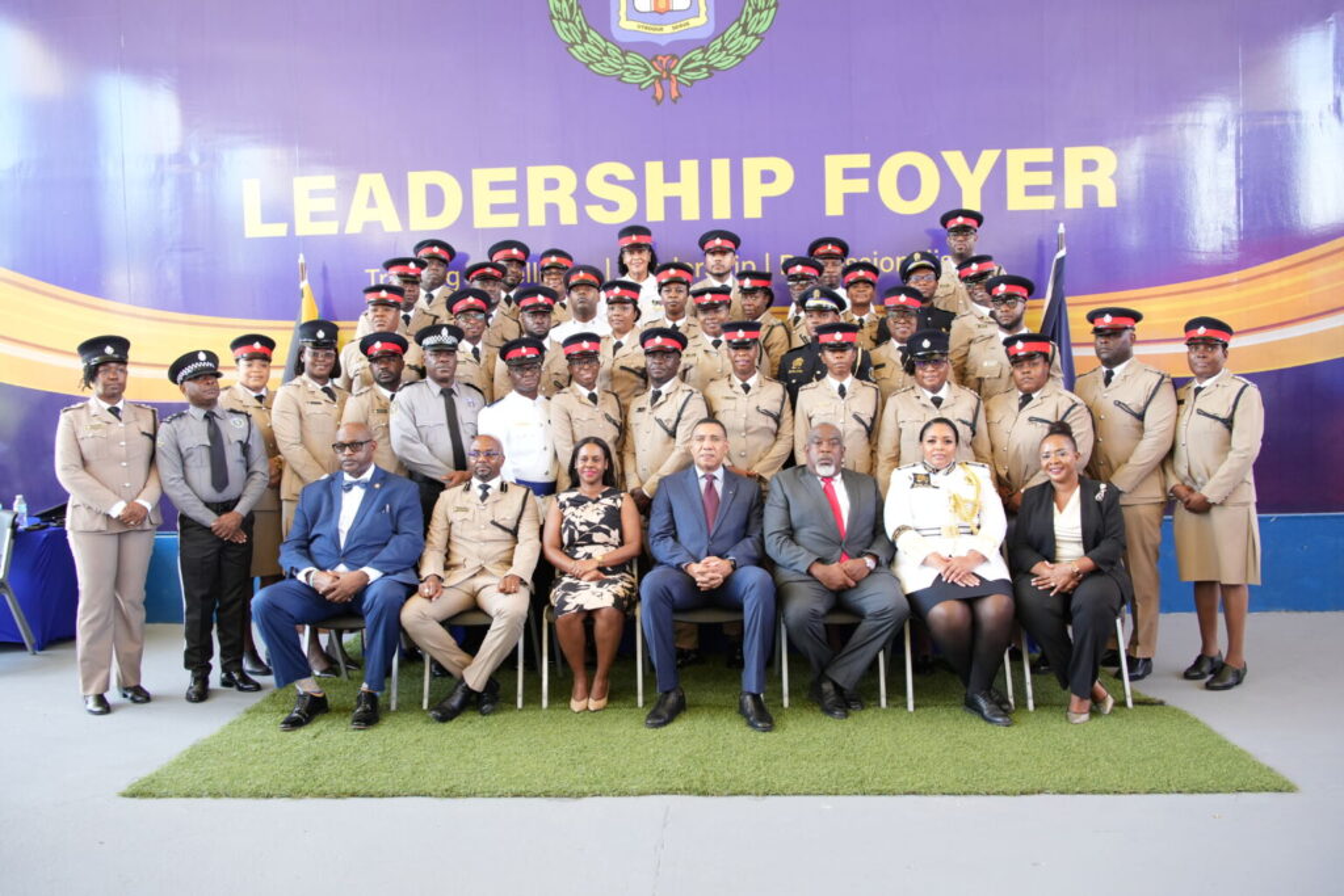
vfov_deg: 46.4
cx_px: 672
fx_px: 1045
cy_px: 448
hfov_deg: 65.5
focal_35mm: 28
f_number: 5
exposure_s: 1/200
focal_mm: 28
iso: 2000
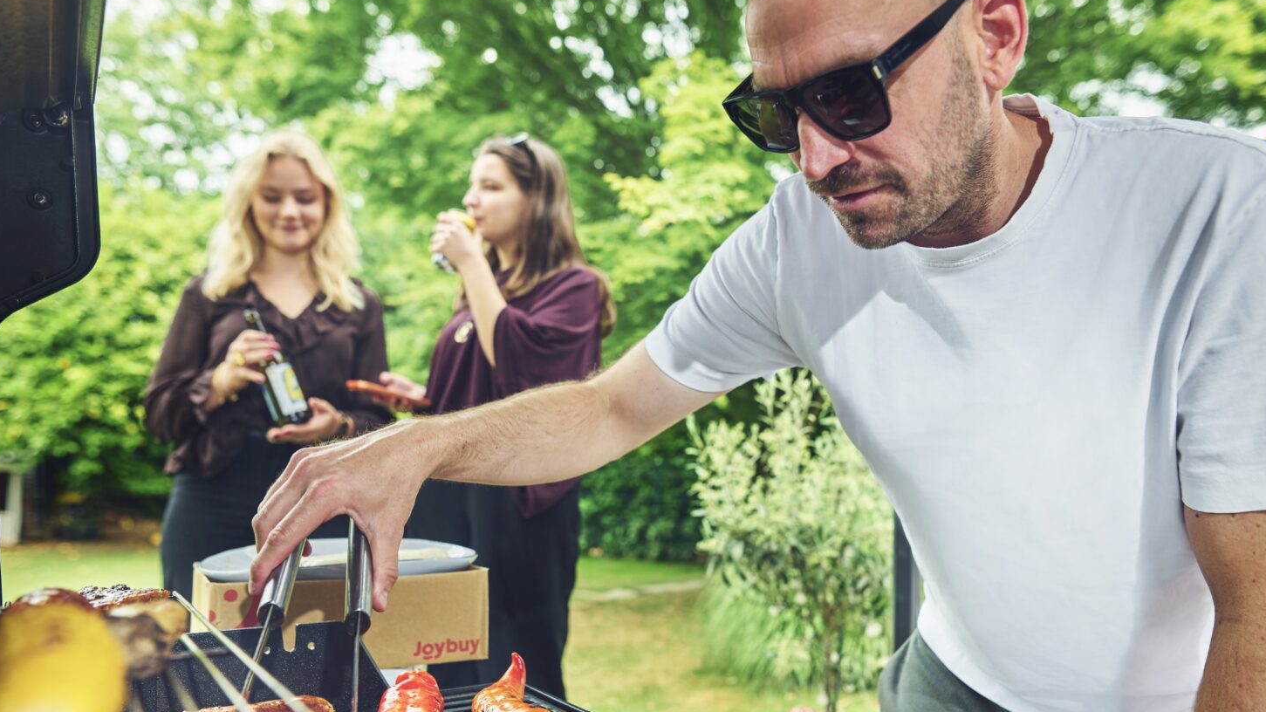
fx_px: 873
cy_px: 424
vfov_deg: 44.2
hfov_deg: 71.9
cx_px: 643
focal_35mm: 26
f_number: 2.8
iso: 50
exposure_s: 1/125
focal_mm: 24
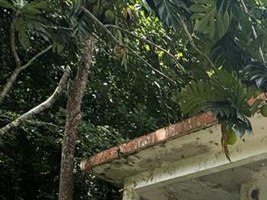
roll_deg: -2.8
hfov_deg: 31.6
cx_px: 343
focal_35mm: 47
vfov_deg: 22.5
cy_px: 332
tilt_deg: +5.7
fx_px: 363
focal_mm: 2.22
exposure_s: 1/394
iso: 40
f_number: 2.2
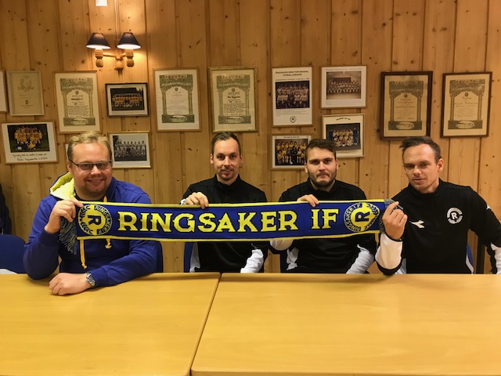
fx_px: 405
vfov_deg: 49.7
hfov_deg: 63.4
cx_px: 250
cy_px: 188
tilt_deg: -8.9
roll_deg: +0.0
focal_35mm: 28
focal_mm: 3.99
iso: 40
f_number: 1.8
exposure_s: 1/17
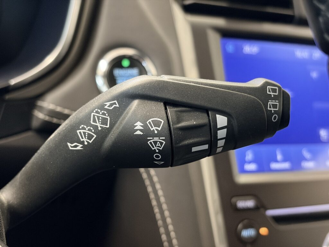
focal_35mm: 52
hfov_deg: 36.8
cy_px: 124
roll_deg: -12.4
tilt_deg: -20.5
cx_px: 164
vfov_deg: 28.0
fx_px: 494
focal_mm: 5.96
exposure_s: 1/25
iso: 320
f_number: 1.6
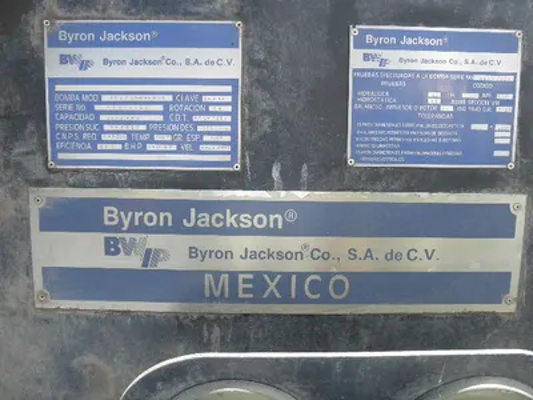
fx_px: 431
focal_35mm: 28
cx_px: 266
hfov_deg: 63.4
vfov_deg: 49.7
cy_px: 200
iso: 64
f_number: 3
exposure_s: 1/200
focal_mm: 5
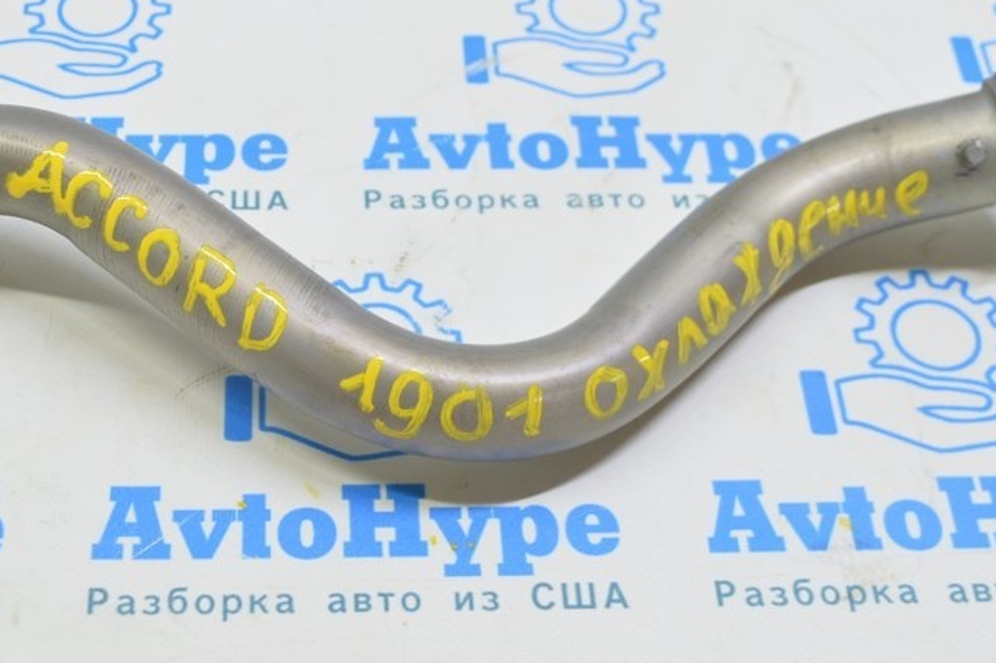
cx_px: 349
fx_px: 1991
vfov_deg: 18.8
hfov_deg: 27.9
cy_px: 211
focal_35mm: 72
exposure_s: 1/20
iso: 400
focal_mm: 30
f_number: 5.6
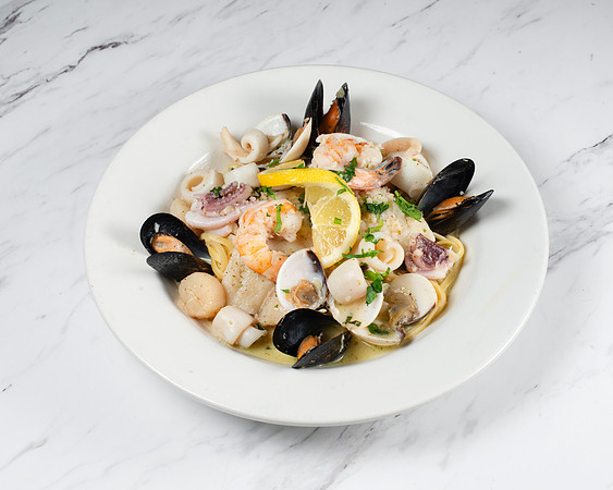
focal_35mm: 63
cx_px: 325
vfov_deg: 24.1
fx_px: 1149
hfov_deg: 29.9
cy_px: 245
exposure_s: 1/200
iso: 200
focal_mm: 50
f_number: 10
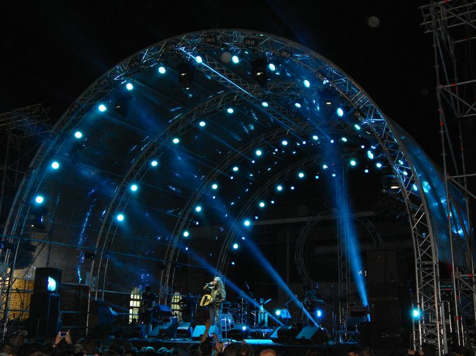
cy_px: 178
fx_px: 591
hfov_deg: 43.9
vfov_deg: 33.6
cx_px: 238
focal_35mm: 43
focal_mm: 7.7
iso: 1000
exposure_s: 1/30
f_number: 3.6
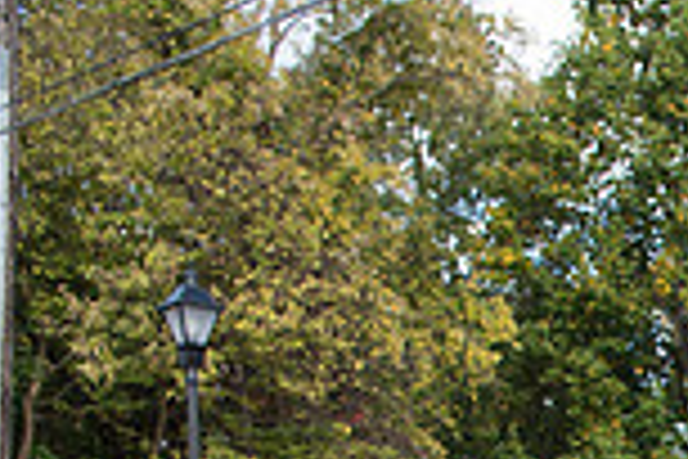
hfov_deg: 18.2
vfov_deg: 13.3
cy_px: 857
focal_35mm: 91
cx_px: 1205
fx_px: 1739
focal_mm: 24
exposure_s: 1/500
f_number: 4.5
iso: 250
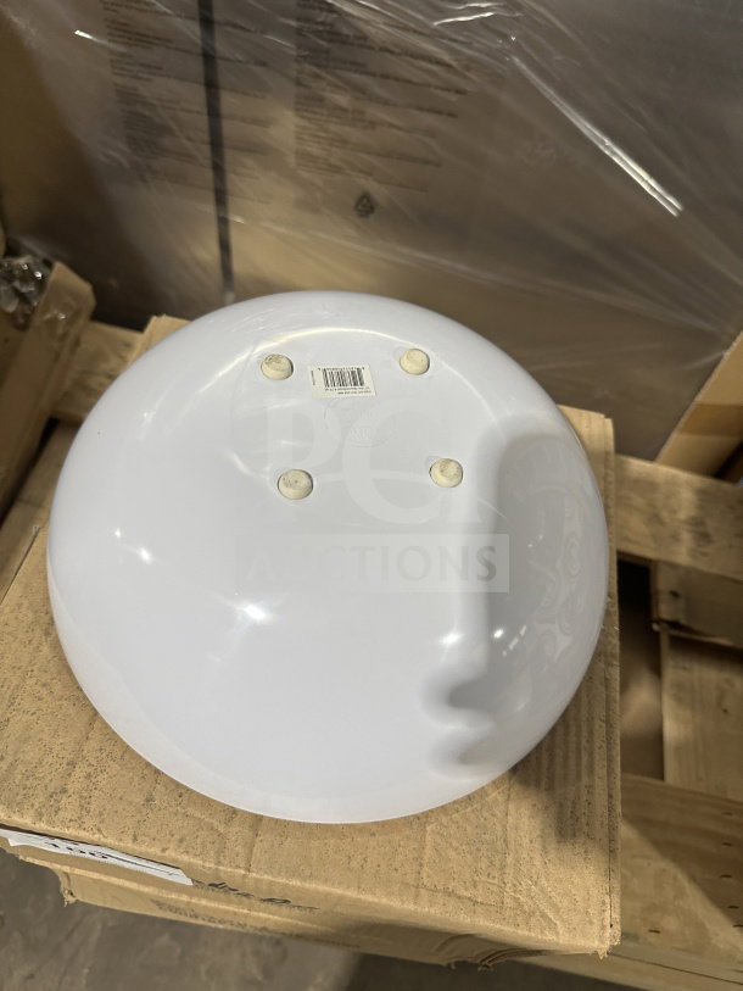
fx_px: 687
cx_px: 372
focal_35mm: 24
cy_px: 496
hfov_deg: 56.8
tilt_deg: -53.4
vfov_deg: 71.6
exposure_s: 1/88
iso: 250
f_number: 1.78
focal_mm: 6.86
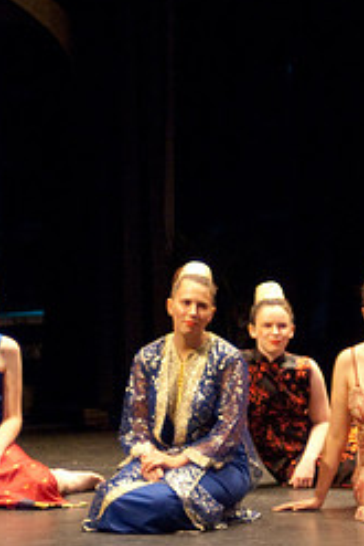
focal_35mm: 176
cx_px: 417
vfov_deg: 11.7
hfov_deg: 7.8
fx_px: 2665
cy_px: 237
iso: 1000
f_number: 2.8
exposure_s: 1/100
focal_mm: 50
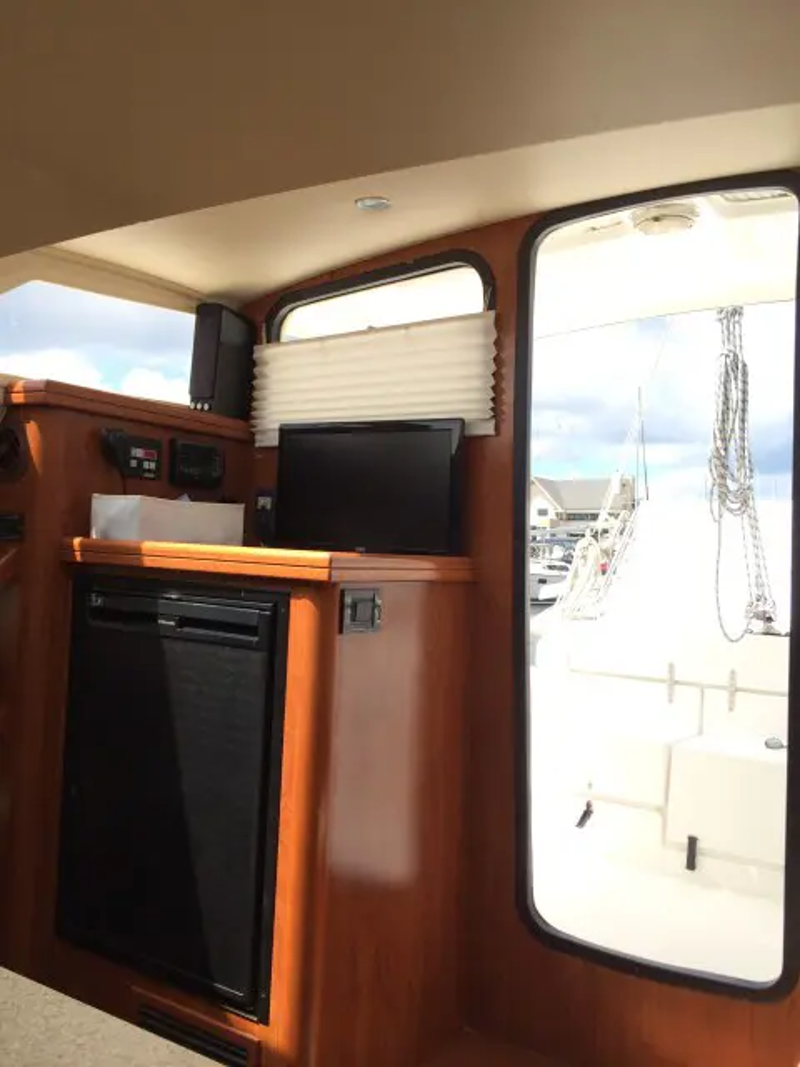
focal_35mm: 30
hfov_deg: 46.8
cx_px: 400
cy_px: 534
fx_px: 924
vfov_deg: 60.0
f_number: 2.2
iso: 32
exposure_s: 1/760
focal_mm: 4.12
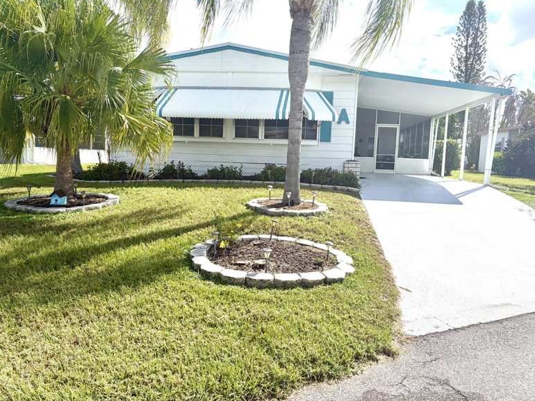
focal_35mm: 27
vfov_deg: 51.4
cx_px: 277
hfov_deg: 65.3
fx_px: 417
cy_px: 200
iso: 64
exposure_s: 1/7813
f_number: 1.6
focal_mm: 5.96
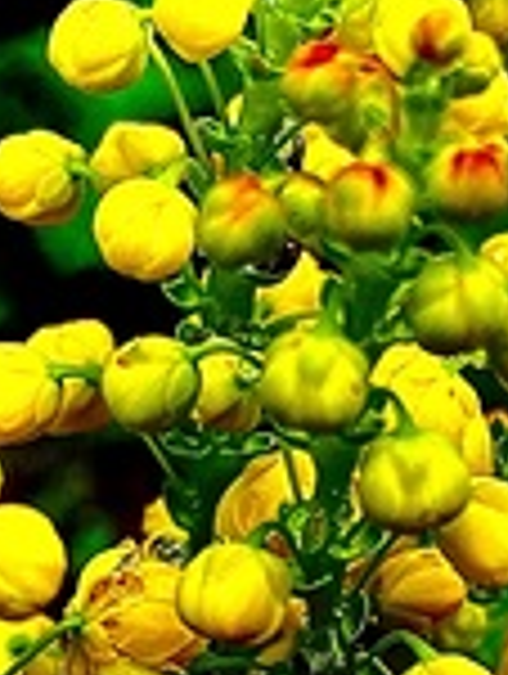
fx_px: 1951
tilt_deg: -41.9
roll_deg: -4.7
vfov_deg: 19.0
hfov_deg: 14.8
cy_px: 702
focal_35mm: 100
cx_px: 292
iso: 32
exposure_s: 1/202
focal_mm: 4.25
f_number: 1.8
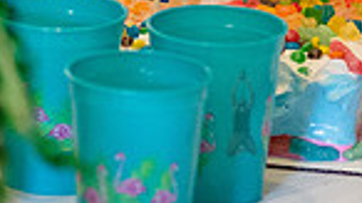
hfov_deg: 5.6
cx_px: 241
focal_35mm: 384
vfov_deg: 3.1
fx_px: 3685
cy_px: -127
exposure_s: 1/250
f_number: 2.8
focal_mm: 92
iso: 4000
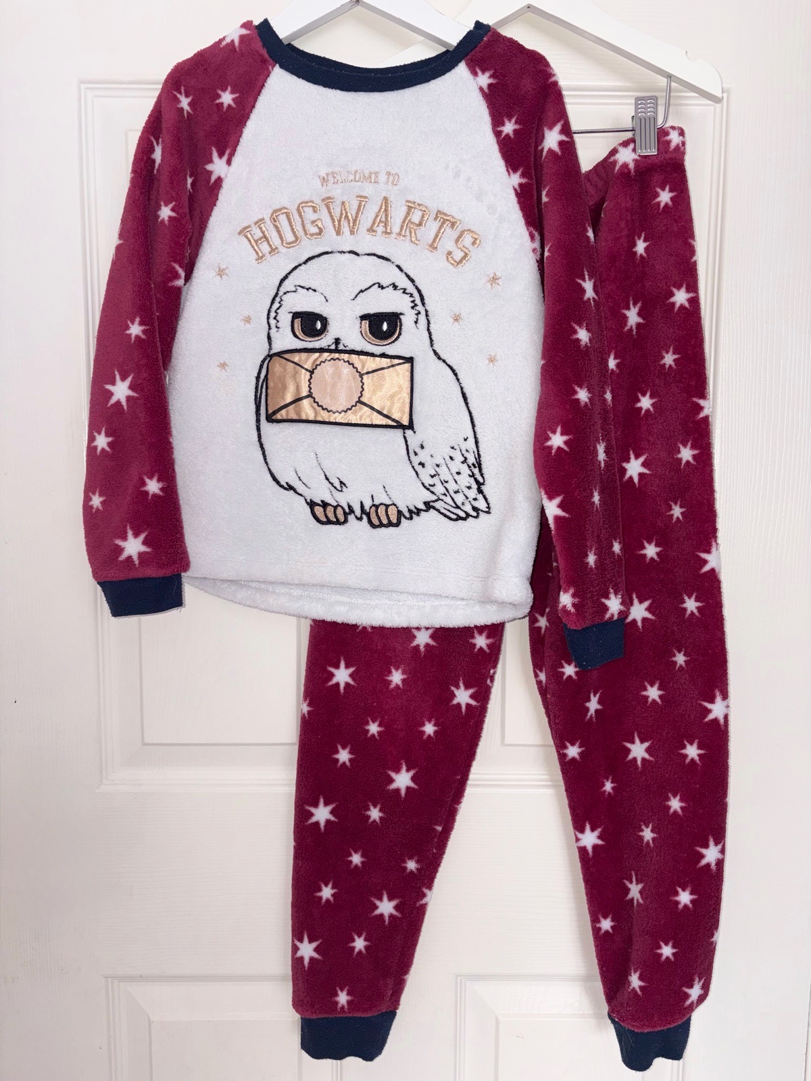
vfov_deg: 67.3
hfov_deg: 53.1
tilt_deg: -5.2
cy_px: 540
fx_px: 812
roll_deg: -0.9
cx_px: 406
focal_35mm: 26
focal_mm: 5.96
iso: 32
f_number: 1.6
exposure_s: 1/149
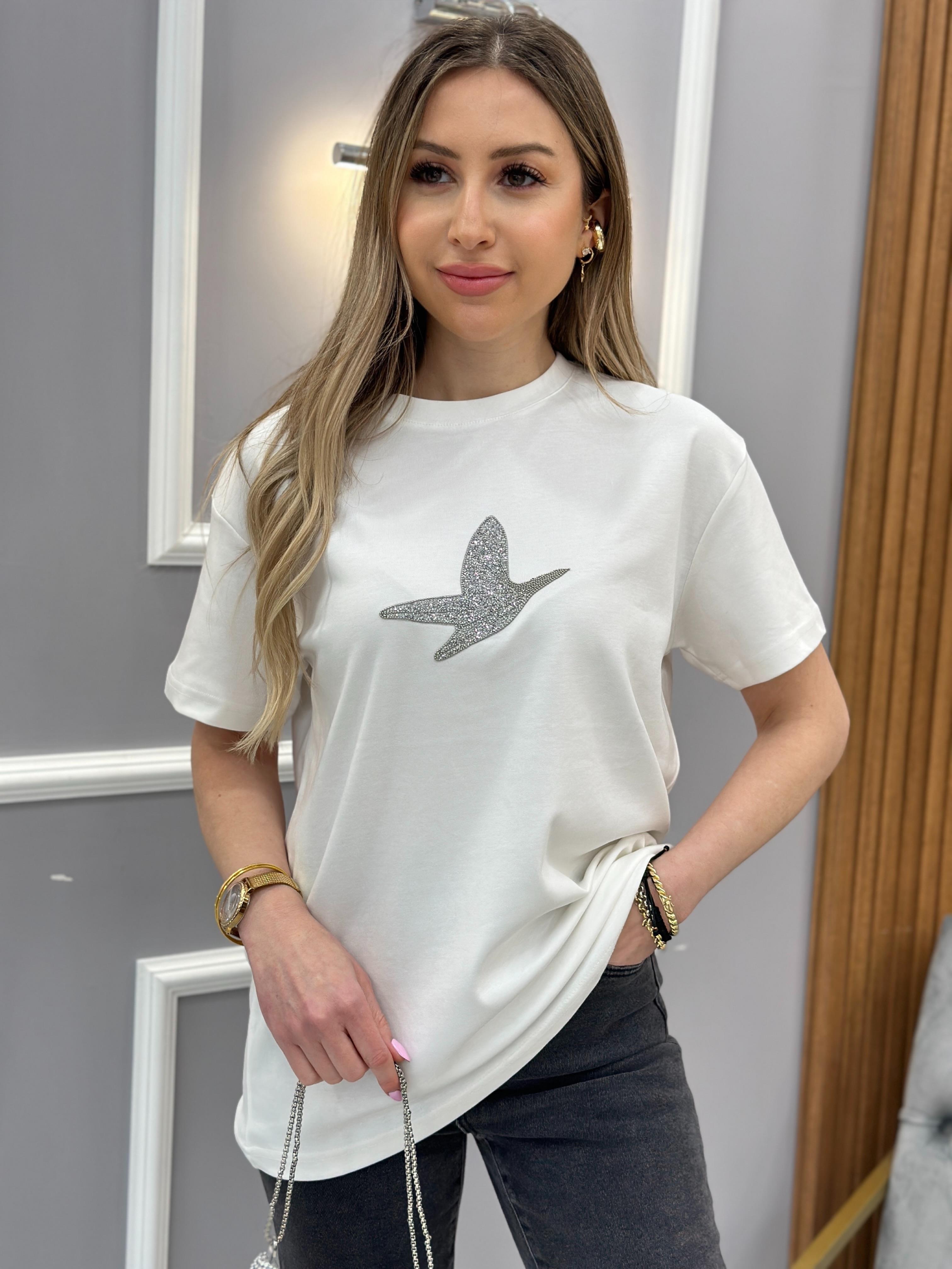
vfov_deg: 39.7
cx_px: 476
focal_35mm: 48
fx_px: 1760
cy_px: 634
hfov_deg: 30.3
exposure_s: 1/100
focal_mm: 6.86
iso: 80
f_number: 1.78
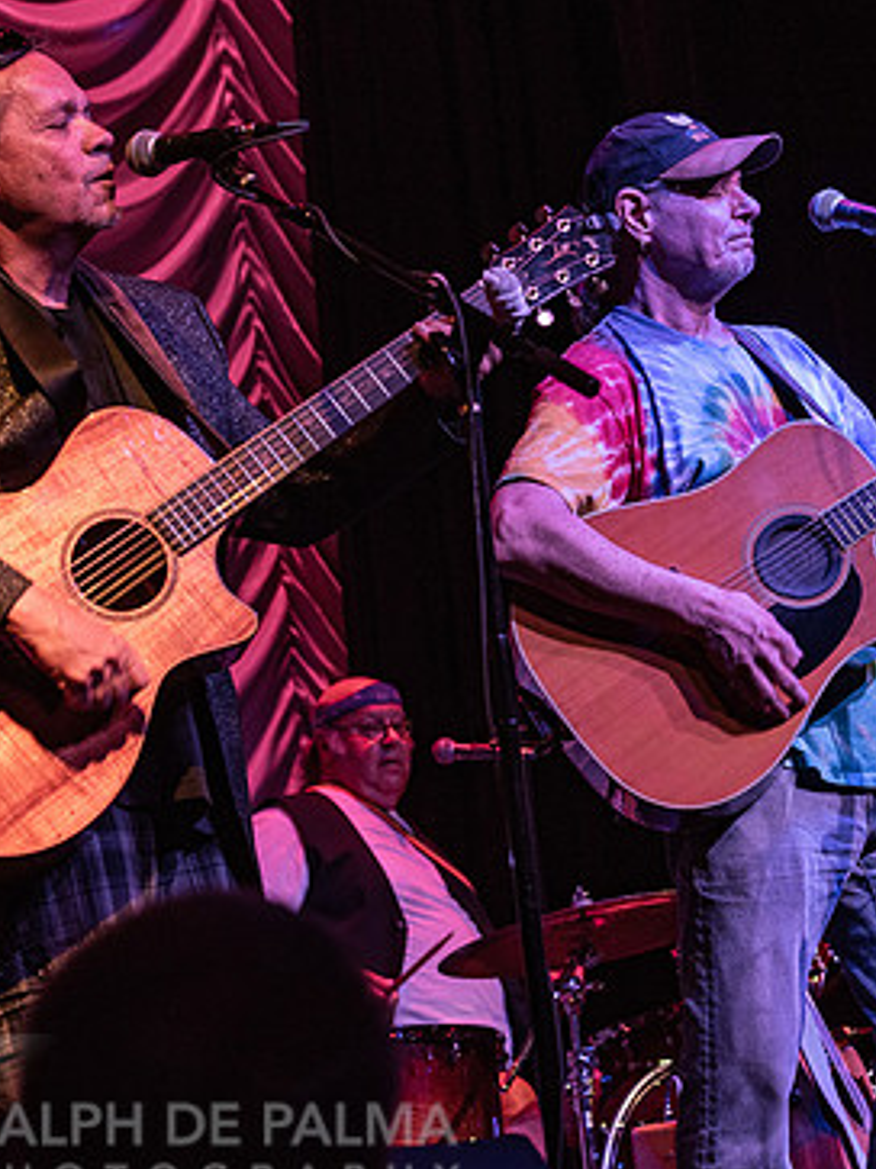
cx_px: 617
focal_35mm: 147
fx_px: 4963
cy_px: 577
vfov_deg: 13.4
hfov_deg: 10.1
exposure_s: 1/160
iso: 1600
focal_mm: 90
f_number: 5.6
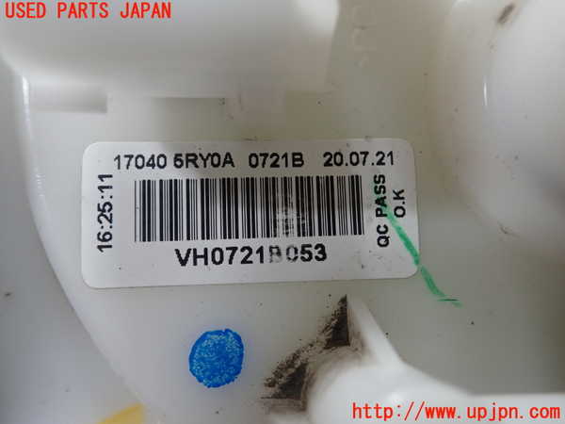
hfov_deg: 60.0
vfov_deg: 46.8
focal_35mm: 30
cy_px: 212
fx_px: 490
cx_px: 282
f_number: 2.3
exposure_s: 1/125
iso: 250
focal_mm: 5.5
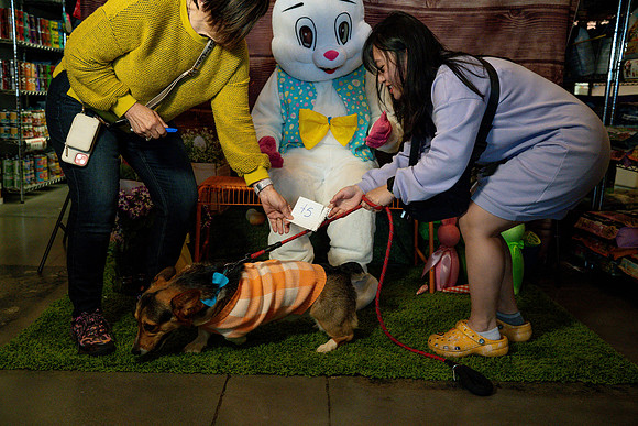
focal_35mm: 35
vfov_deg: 37.9
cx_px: 319
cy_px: 213
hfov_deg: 54.4
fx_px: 620
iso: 8000
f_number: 4.5
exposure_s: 1/500
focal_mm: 35
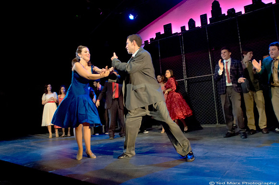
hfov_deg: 70.5
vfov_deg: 50.3
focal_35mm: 26
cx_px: 140
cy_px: 92
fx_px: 197
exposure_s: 1/100
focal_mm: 17
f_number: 2.8
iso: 3200
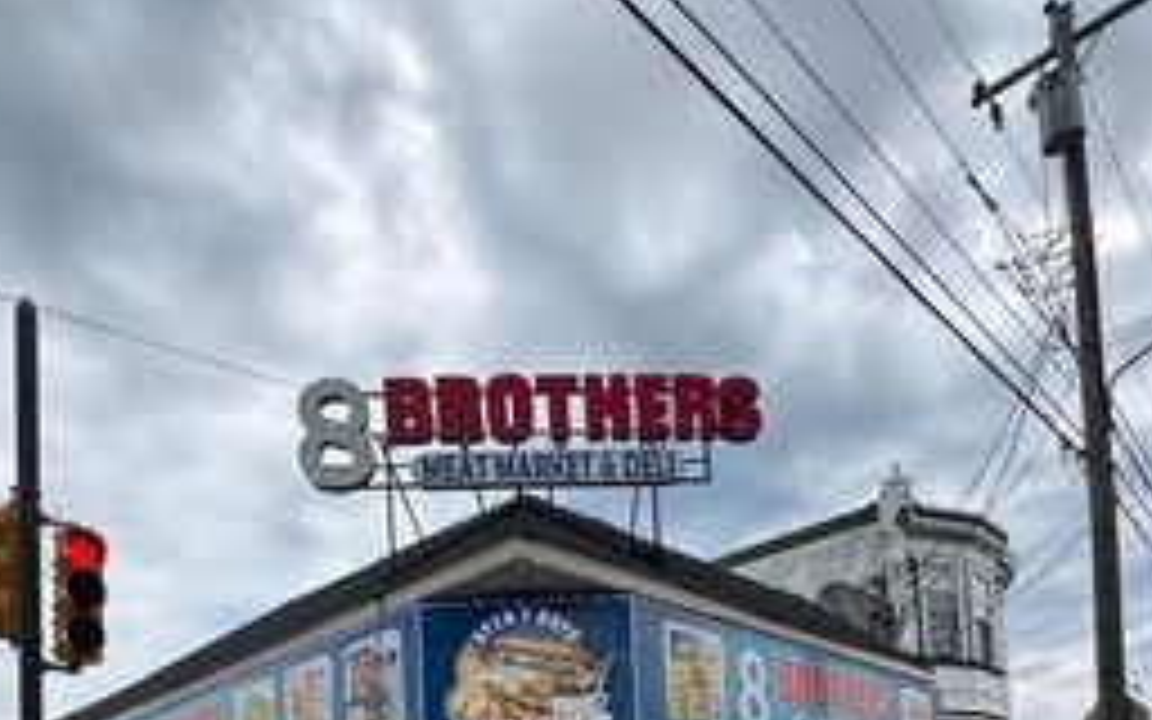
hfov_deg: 64.5
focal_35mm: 29
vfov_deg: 35.6
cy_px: 826
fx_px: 910
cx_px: 621
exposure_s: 1/626
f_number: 2.2
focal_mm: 2.22
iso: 40
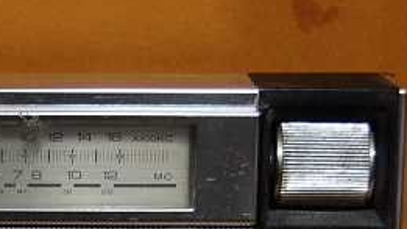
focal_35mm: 119
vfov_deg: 10.0
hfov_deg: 17.7
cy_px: 275
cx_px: 51
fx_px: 1288
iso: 800
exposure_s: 1/30
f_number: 4.5
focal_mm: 31
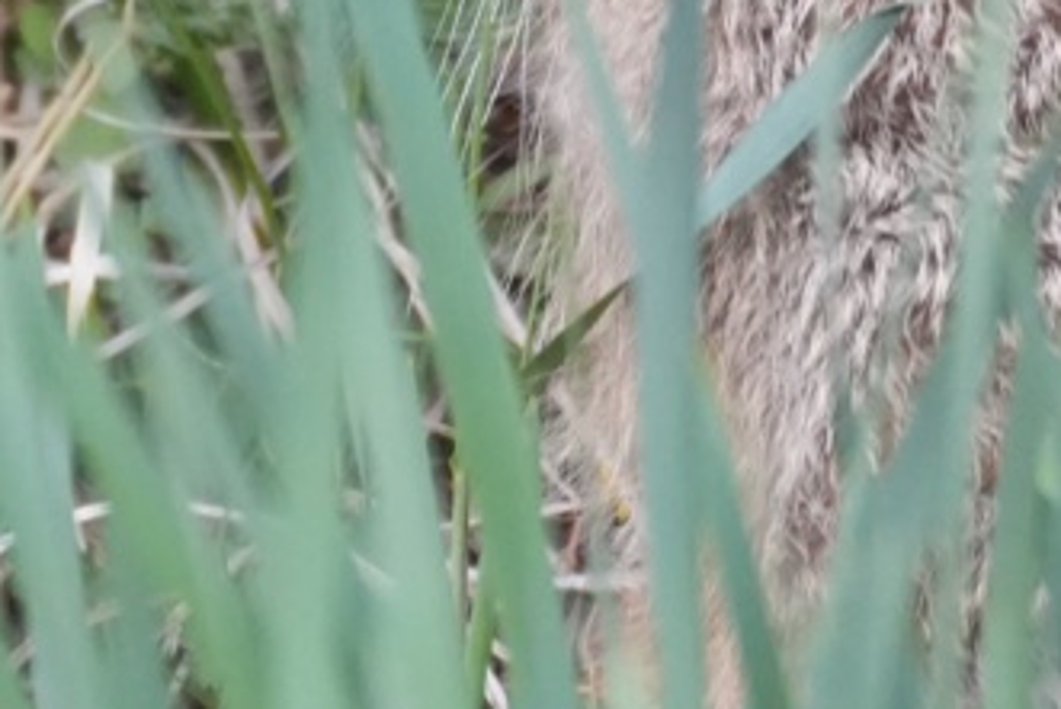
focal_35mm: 1493
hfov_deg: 1.4
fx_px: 44019
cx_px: 843
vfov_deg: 0.9
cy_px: -311
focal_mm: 206
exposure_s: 1/500
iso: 3200
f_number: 5.6
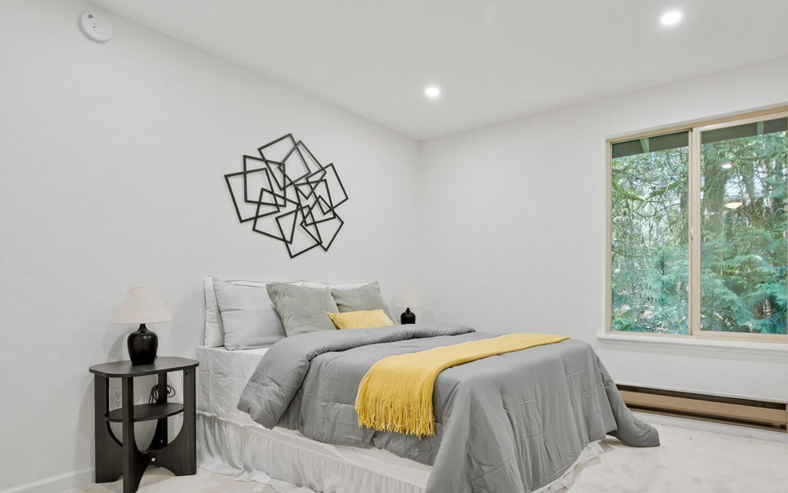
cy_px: 283
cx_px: 459
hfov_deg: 81.6
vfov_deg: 57.0
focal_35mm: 21
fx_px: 451
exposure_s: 1/3.33
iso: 400
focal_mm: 17
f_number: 9
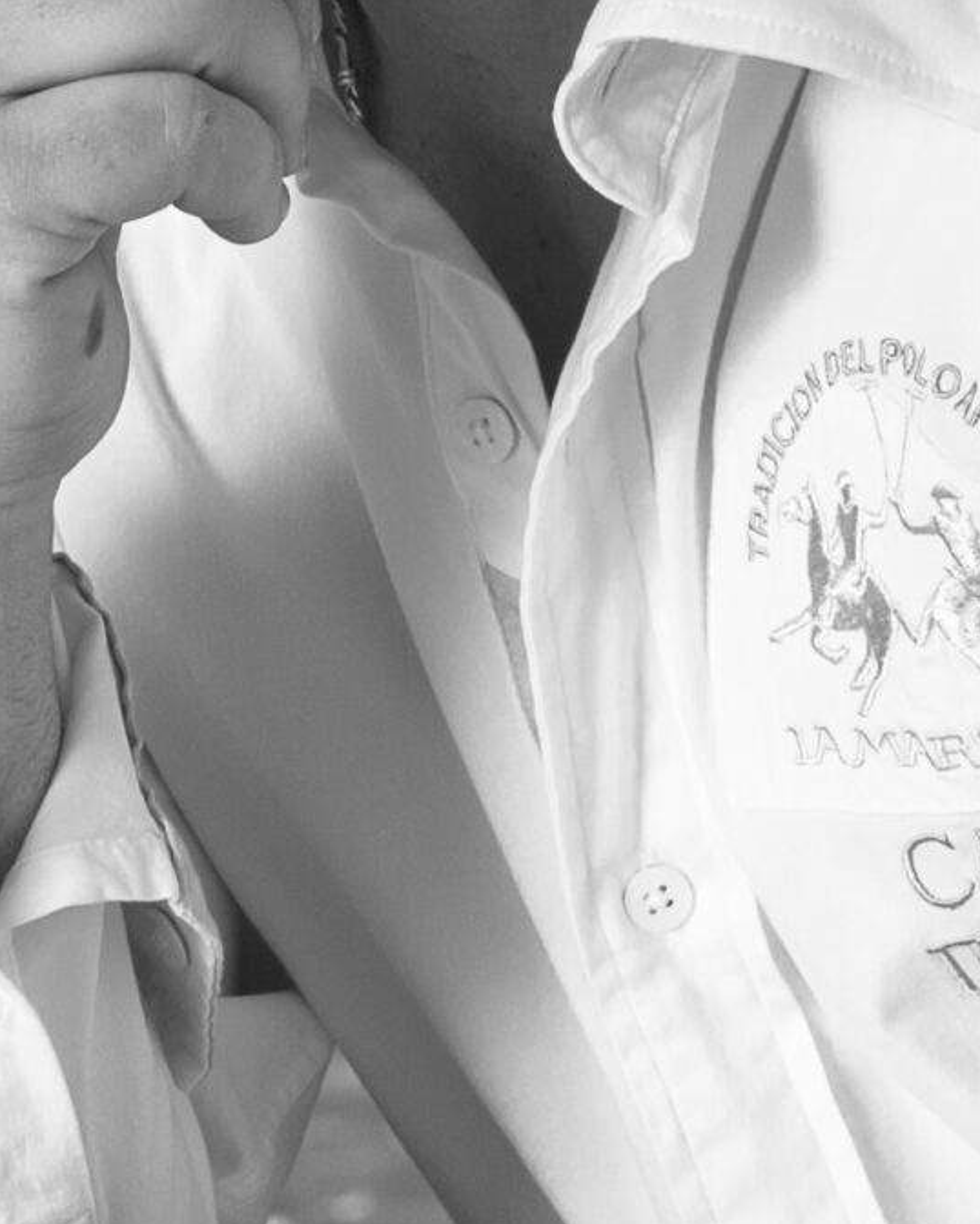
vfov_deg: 5.8
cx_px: 231
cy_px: 113
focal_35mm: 332
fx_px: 12031
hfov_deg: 4.7
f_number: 11
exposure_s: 1/250
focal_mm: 62
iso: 200
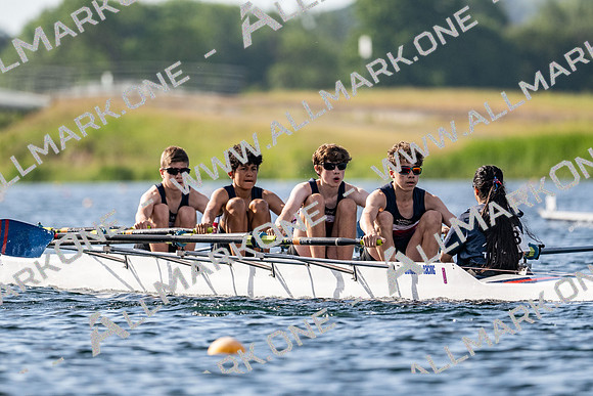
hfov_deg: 3.4
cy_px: 198
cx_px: 296
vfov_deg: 2.3
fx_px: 9890
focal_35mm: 600
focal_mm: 400
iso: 320
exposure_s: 1/2500
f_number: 4.5
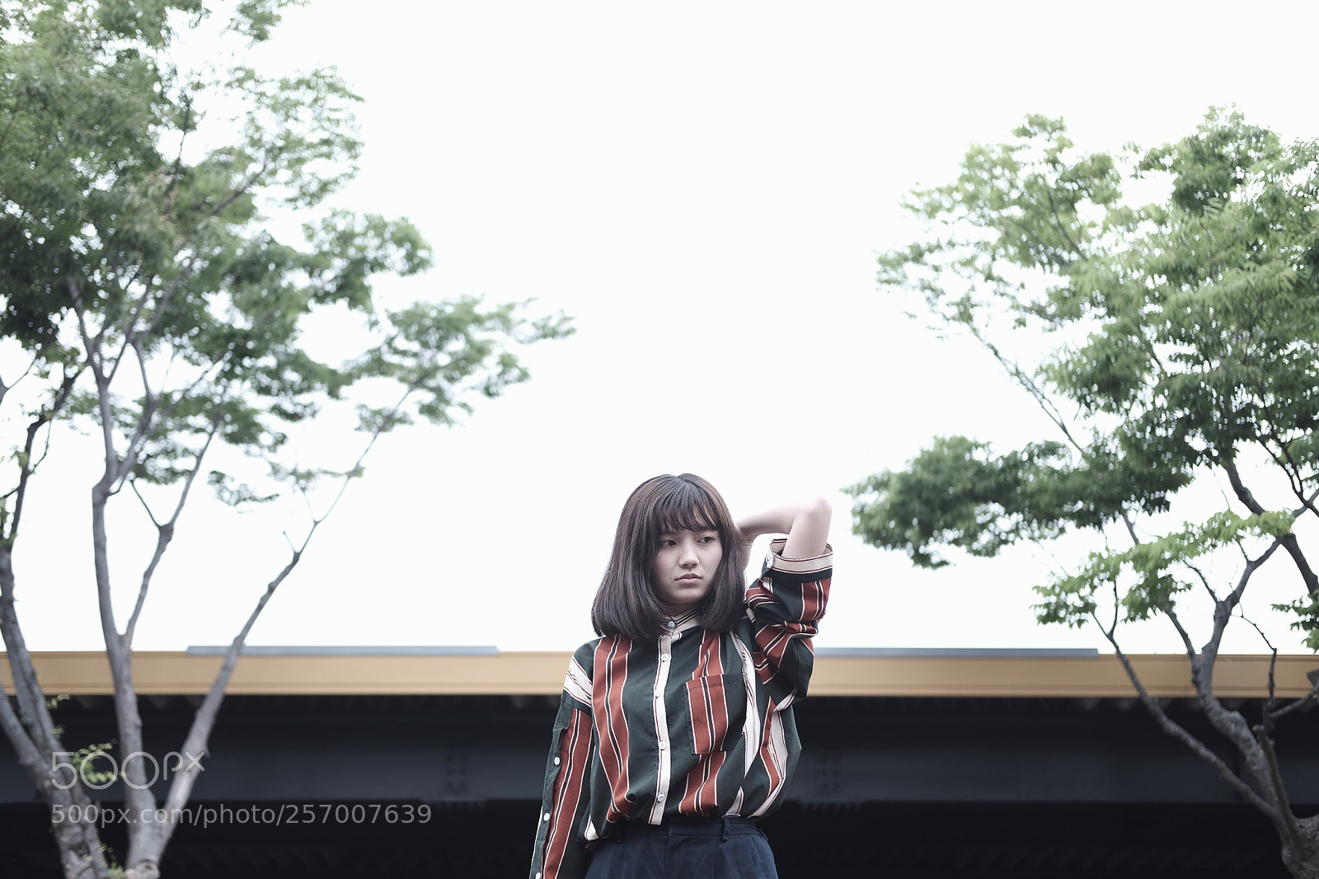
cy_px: 440
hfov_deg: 37.5
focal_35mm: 53
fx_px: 1941
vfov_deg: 25.5
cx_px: 660
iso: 400
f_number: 2
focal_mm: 35
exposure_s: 1/160
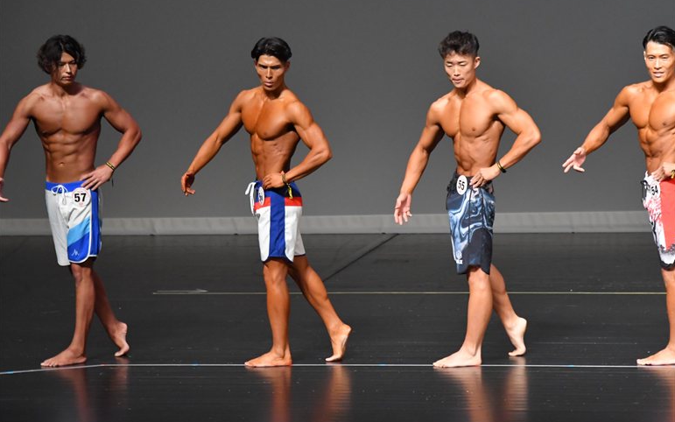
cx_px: 338
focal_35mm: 292
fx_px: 5372
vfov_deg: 4.5
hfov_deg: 7.2
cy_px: 199
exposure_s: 1/400
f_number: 5.6
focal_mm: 190
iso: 4500
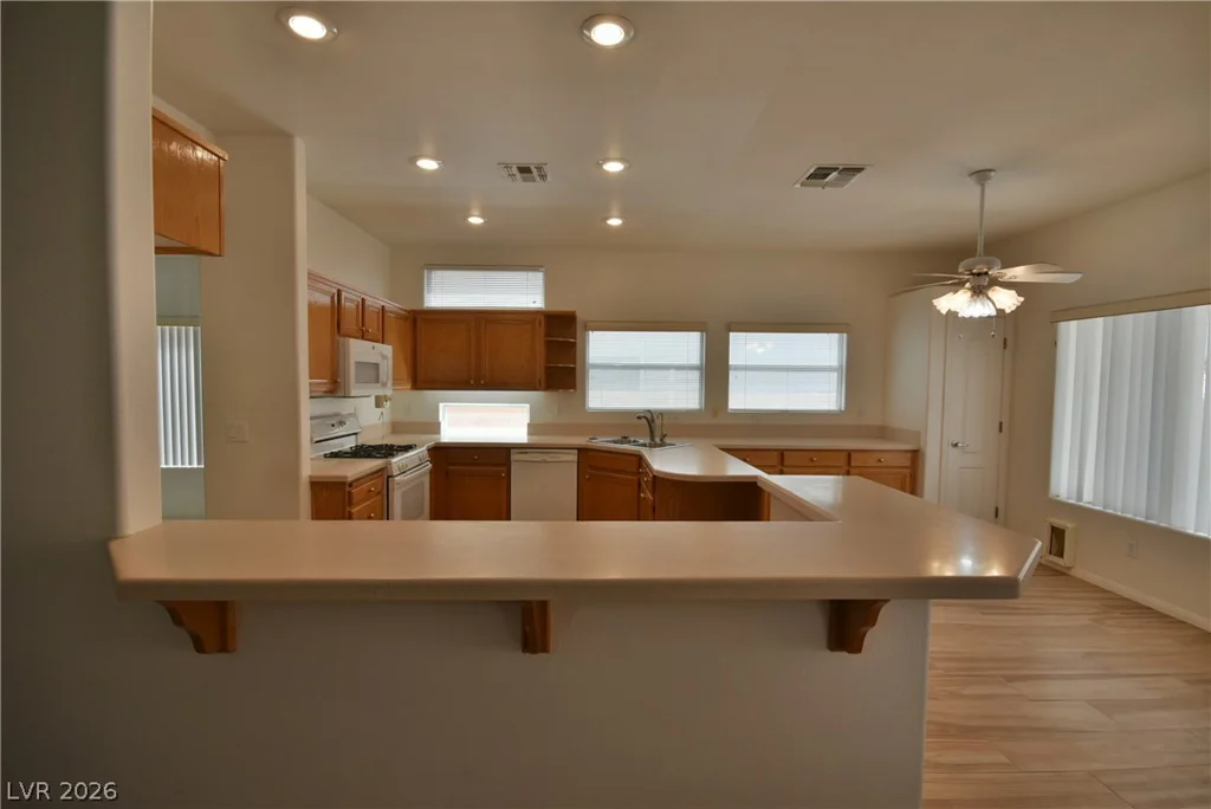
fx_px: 505
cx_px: 606
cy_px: 404
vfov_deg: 77.4
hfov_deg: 100.4
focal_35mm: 15
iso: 1000
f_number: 7.1
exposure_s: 1/125
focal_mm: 10
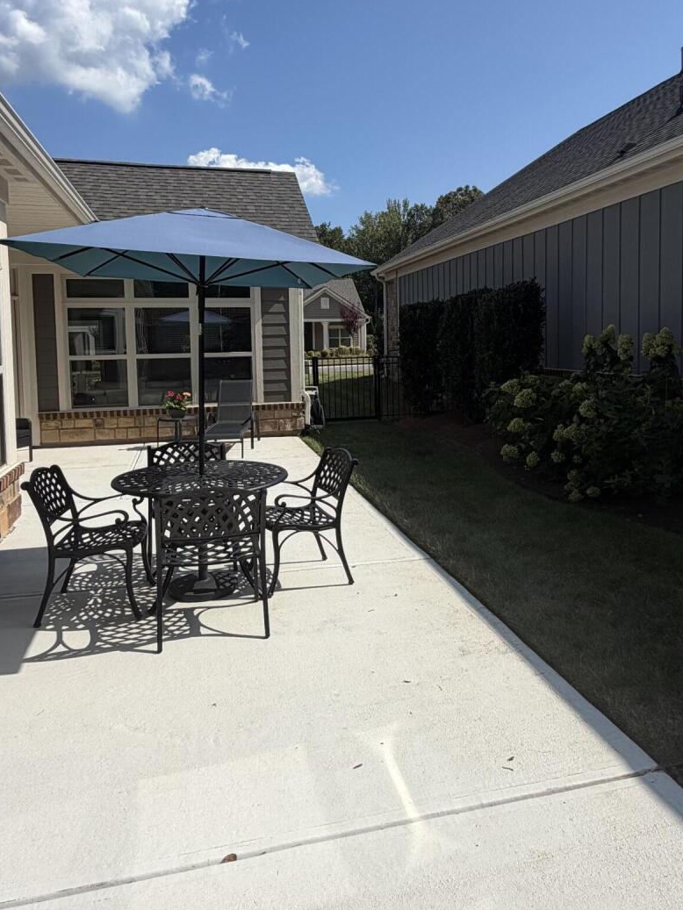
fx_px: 710
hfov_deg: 51.1
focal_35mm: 27
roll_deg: +0.1
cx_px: 403
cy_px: 383
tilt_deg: -2.9
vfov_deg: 64.9
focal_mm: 2.22
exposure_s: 1/1368
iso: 20
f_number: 2.2
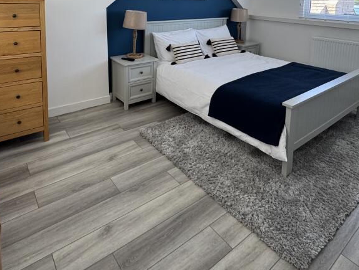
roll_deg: -0.3
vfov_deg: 49.4
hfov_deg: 69.4
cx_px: 174
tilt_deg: -6.9
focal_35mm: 25
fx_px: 259
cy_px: 31
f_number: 2.2
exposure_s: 1/100
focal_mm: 2.22
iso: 80
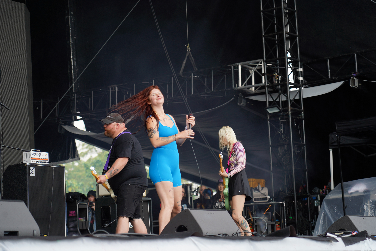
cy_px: 126
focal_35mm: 105
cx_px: 188
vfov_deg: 13.0
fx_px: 1097
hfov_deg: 19.5
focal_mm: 105
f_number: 4
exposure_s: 1/125
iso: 125
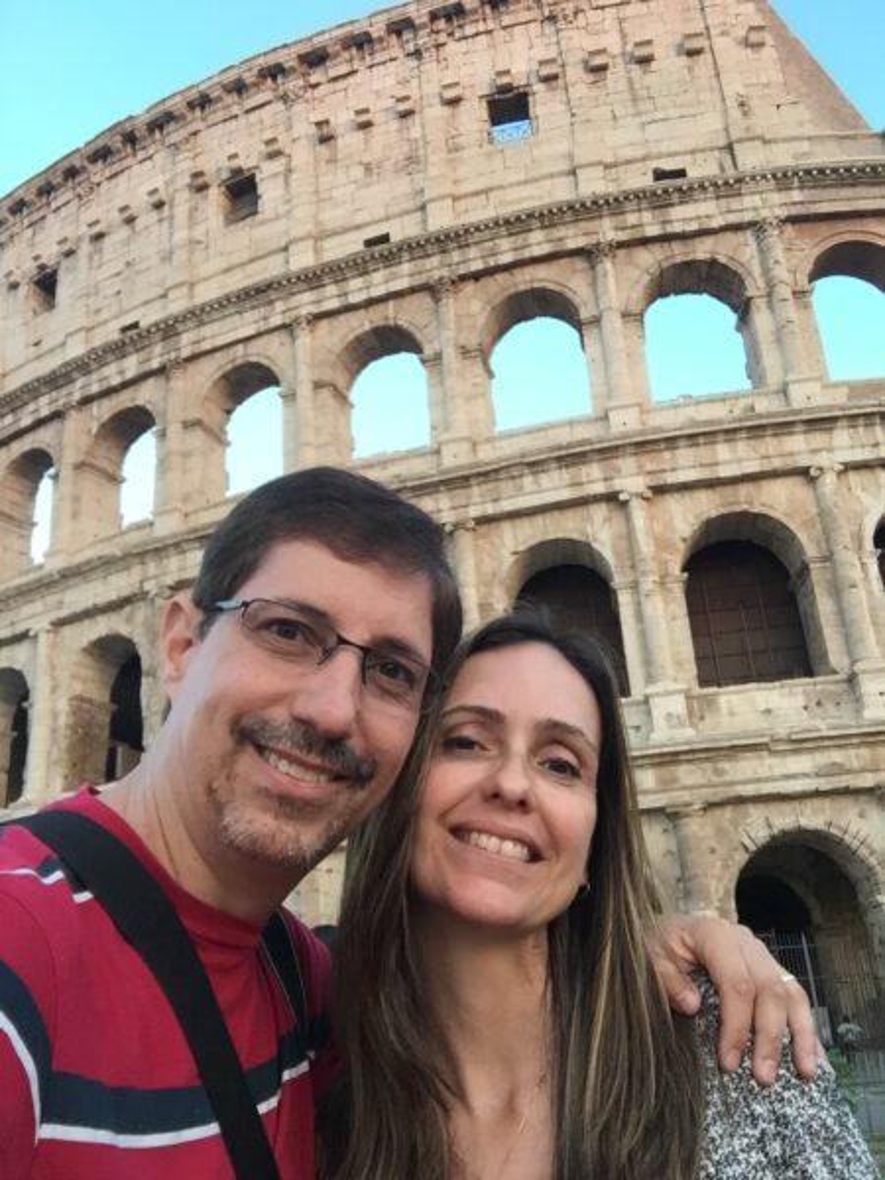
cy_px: 590
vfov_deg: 58.4
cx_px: 442
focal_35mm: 31
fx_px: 1057
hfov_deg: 45.4
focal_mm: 2.65
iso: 50
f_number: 2.2
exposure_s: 1/33
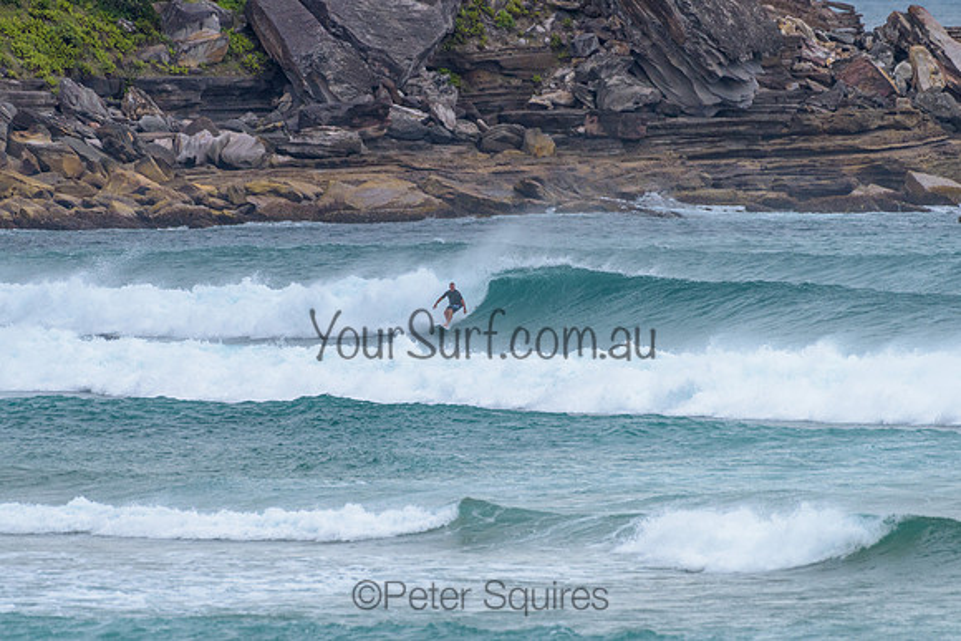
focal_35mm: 613
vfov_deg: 2.2
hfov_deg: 3.4
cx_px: 468
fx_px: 16371
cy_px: 312
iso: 500
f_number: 5.6
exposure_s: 1/2000
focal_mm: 500
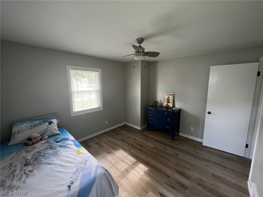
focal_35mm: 13
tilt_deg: -8.2
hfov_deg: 106.2
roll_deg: +0.2
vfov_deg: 89.9
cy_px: 98
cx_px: 132
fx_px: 99
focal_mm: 1.57
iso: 250
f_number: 1.8
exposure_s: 1/78
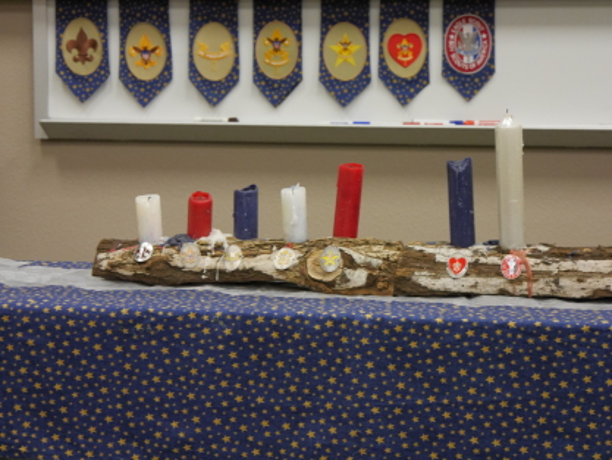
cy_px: 230
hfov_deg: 21.3
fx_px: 1627
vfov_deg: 16.1
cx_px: 306
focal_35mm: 92
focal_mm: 46
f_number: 4.9
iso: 2500
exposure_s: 1/100
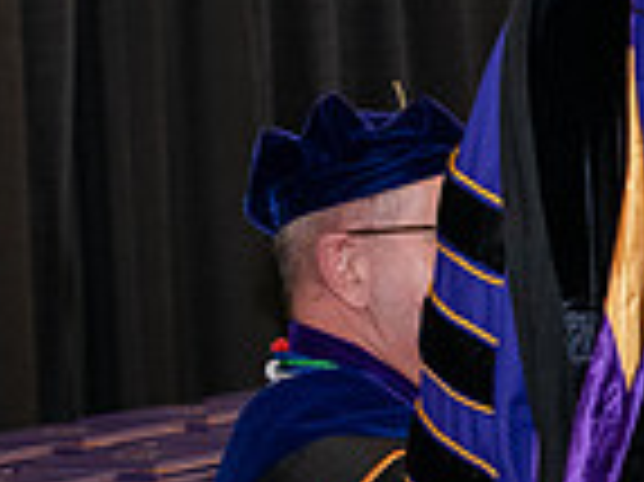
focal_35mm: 273
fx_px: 5075
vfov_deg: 5.4
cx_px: 1293
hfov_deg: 7.0
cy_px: -20
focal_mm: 70
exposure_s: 1/200
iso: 2500
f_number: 5
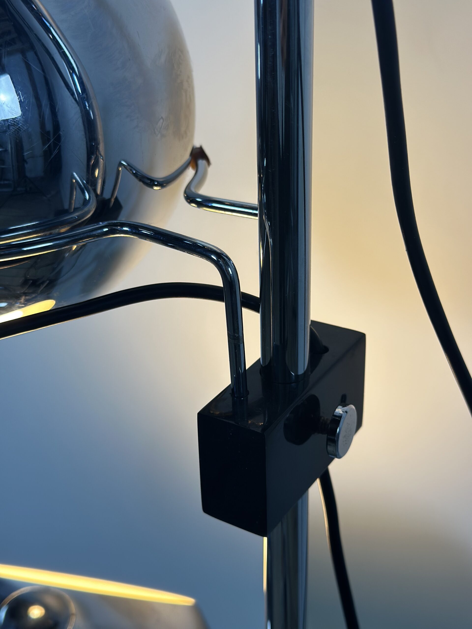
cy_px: 314
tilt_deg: -26.6
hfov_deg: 30.3
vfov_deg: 39.7
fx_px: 873
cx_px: 236
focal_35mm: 48
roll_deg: +0.8
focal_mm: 6.86
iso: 80
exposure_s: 1/287
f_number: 1.78
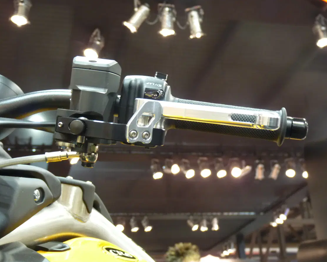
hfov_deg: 32.0
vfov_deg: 25.8
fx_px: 571
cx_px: 169
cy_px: 131
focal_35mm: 59
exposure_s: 1/8
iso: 200
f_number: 3.2
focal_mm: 8.5
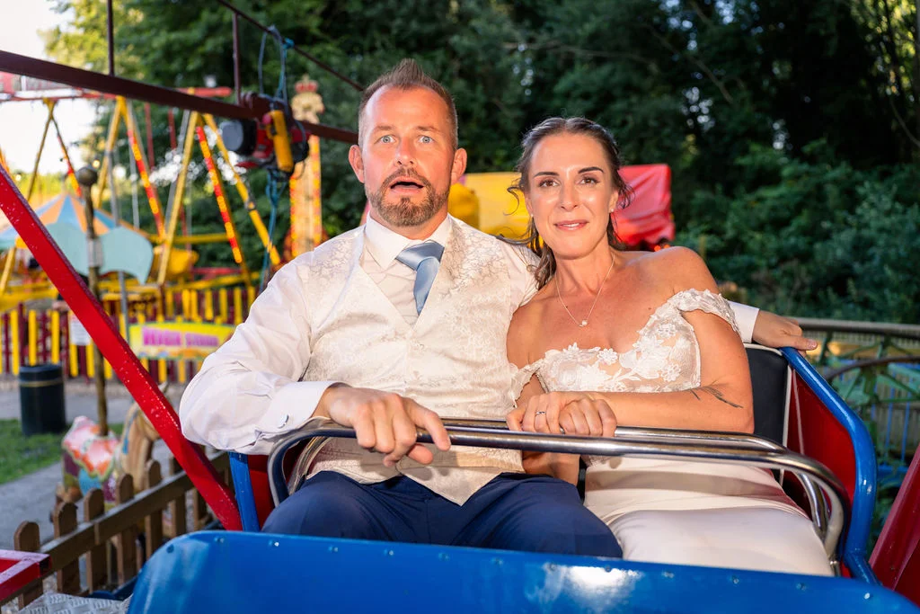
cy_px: 307
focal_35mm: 28
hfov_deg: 65.5
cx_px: 460
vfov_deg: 46.4
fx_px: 716
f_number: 2.8
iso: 160
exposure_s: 1/200
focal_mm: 28
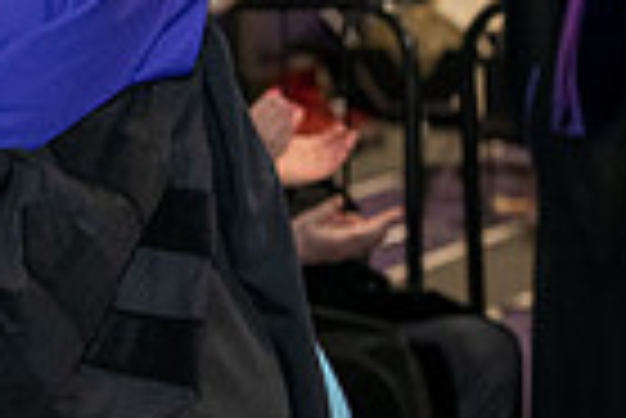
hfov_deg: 6.0
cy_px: -267
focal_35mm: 334
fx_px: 5814
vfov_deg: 4.1
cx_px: -486
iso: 2500
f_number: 5.6
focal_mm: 80
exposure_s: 1/200
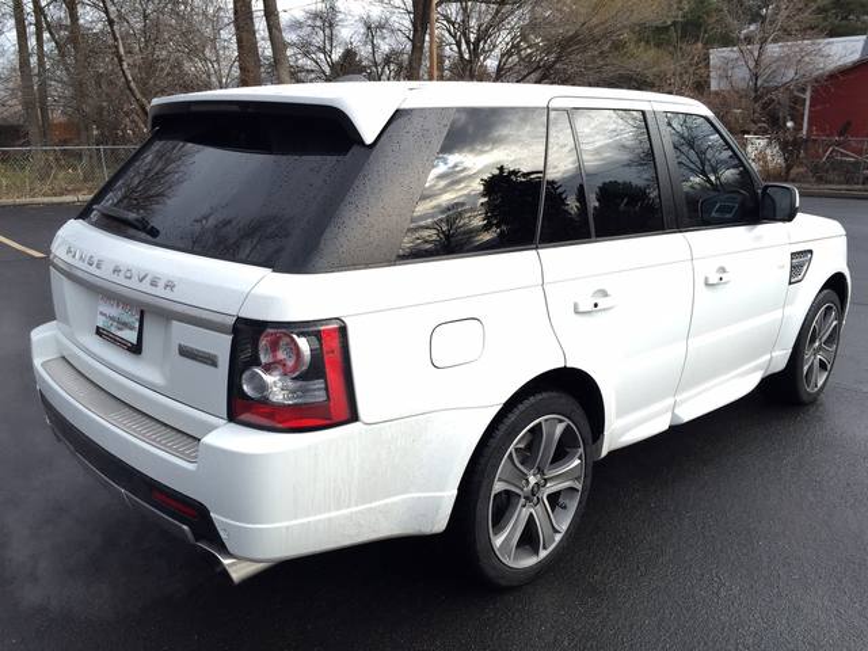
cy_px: 326
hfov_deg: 61.7
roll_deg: +0.2
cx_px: 434
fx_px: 727
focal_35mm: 29
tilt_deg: -13.6
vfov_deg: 48.2
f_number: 2.2
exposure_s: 1/391
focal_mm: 4.15
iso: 32
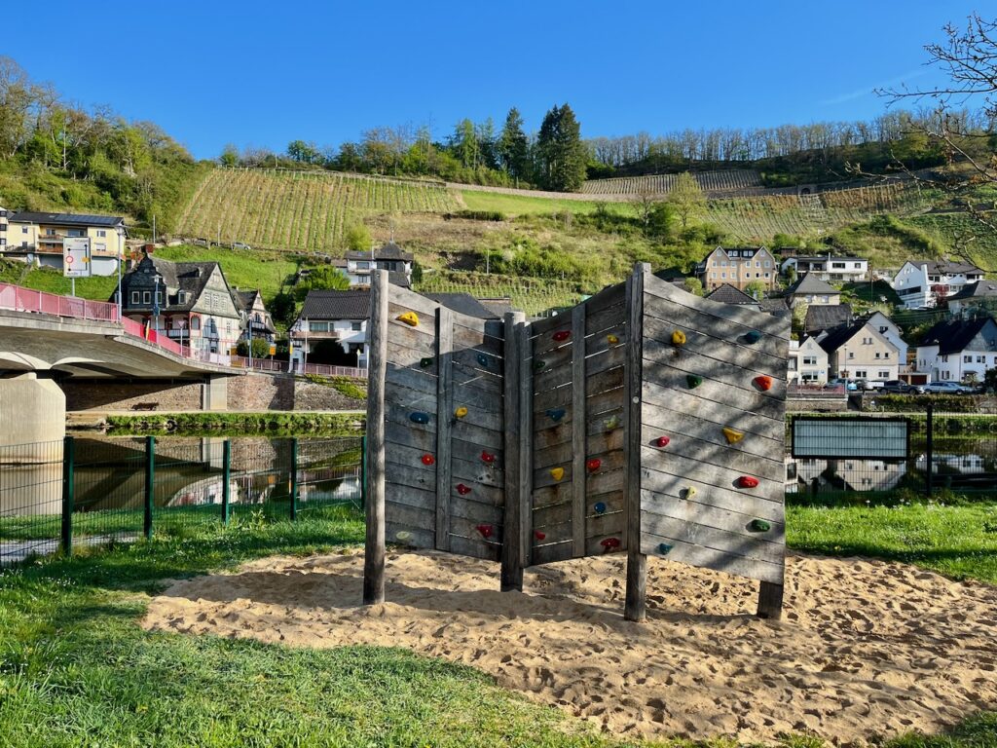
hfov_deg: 67.3
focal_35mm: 26
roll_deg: +0.7
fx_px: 749
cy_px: 374
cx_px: 498
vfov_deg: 53.1
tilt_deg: +2.8
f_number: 1.6
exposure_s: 1/1389
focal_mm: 5.1
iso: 50
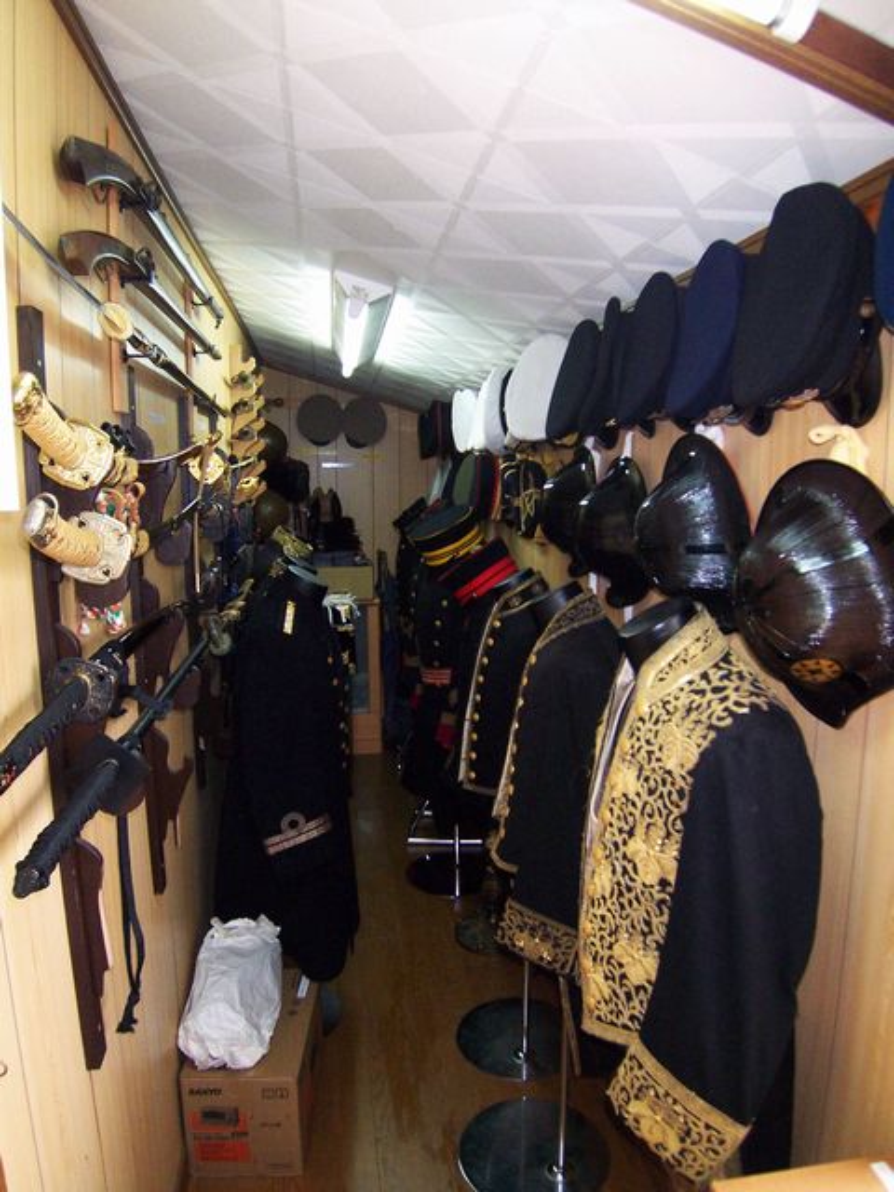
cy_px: 596
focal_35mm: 23
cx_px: 447
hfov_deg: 58.9
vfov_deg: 73.9
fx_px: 792
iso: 200
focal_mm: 3.8
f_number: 2.8
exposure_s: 1/30
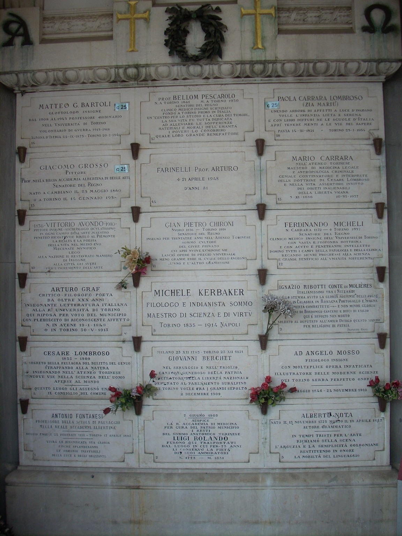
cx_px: 201
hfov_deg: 38.7
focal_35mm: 37
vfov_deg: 50.1
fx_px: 573
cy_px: 268
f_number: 2.8
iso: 64
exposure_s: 1/229
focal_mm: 6.2
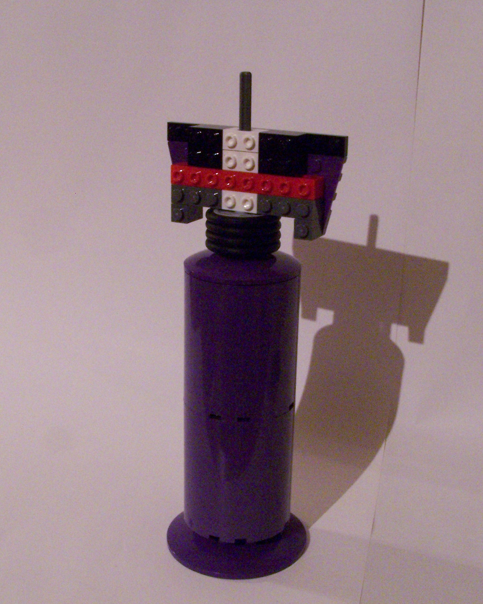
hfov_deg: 30.2
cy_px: 302
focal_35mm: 50
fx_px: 893
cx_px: 262
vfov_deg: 37.3
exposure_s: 1/4
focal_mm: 6.3
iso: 400
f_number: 7.1
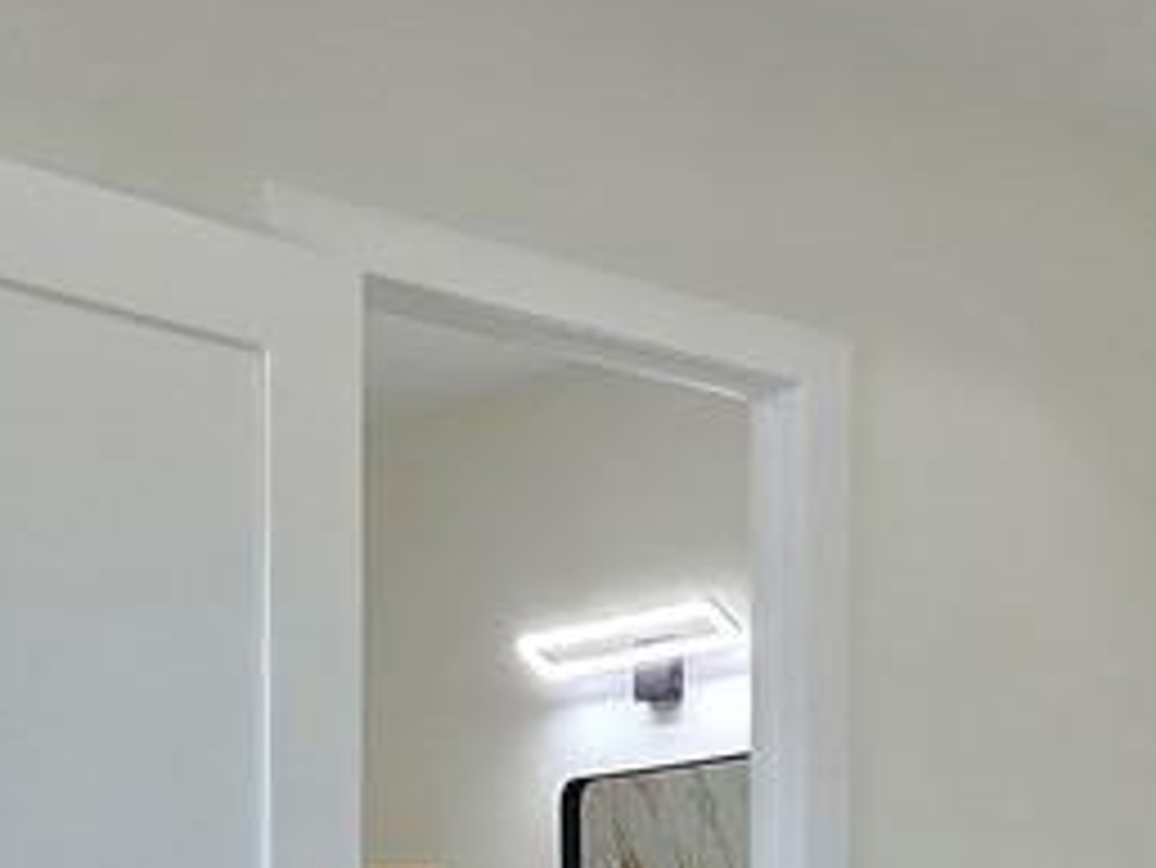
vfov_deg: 16.9
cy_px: 1214
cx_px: 1394
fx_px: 2706
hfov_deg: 22.2
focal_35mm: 81
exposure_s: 1/60
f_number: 2.2
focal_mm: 2.2
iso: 64
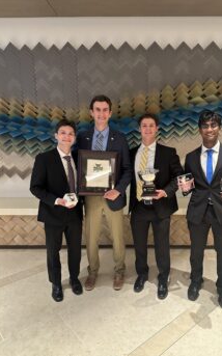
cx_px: 132
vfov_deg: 70.4
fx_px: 252
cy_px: 180
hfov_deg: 47.3
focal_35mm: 26
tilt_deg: -12.0
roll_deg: -0.9
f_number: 1.78
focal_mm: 6.86
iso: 640
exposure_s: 1/60
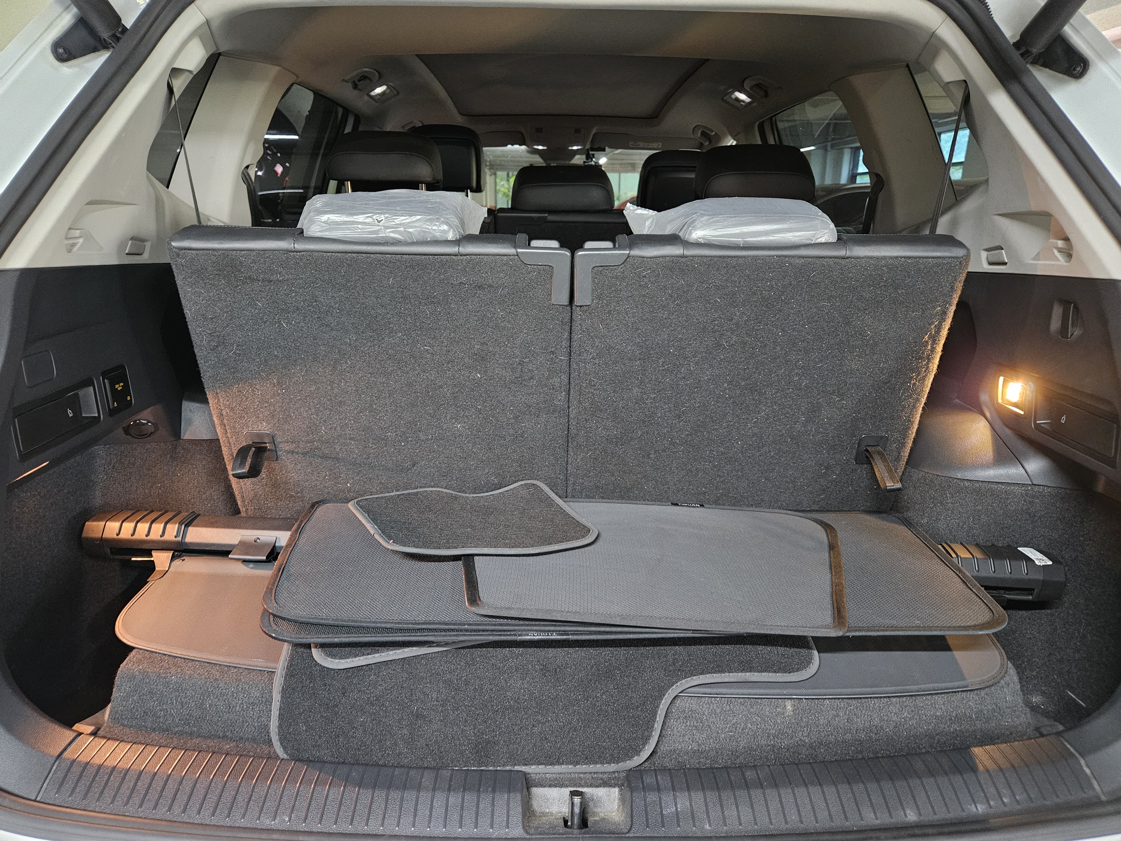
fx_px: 745
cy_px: 420
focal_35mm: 23
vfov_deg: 58.9
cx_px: 560
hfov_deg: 73.9
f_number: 1.8
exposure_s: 1/24
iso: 640
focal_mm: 5.4
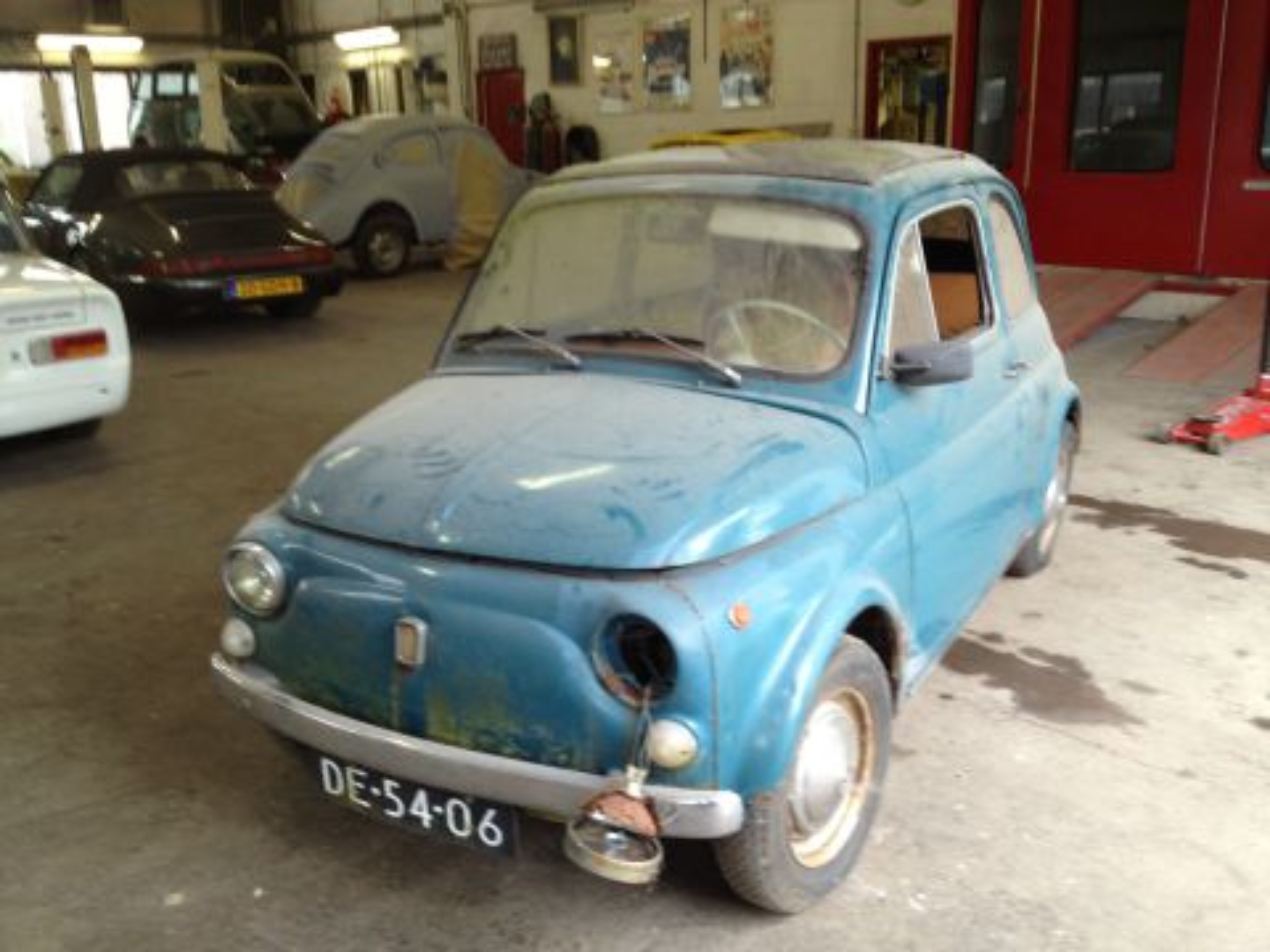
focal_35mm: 35
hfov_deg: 52.6
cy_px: 476
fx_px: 1284
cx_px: 635
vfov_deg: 40.7
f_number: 2.4
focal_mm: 4.28
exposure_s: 1/20
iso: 64
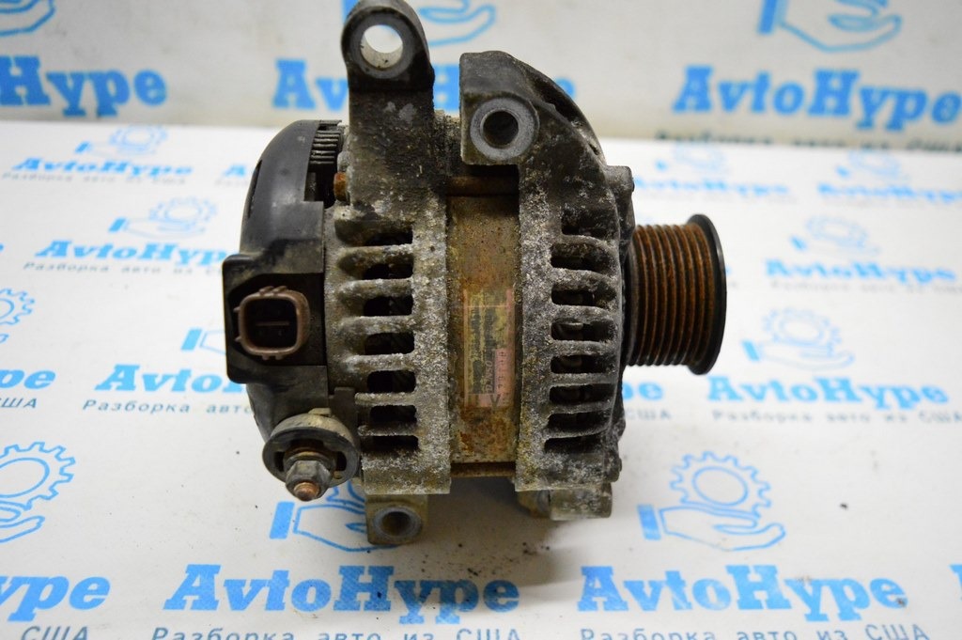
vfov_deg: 41.6
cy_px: 320
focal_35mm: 32
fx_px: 841
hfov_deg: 59.5
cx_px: 481
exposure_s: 1/320
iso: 3200
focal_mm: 21
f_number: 3.8
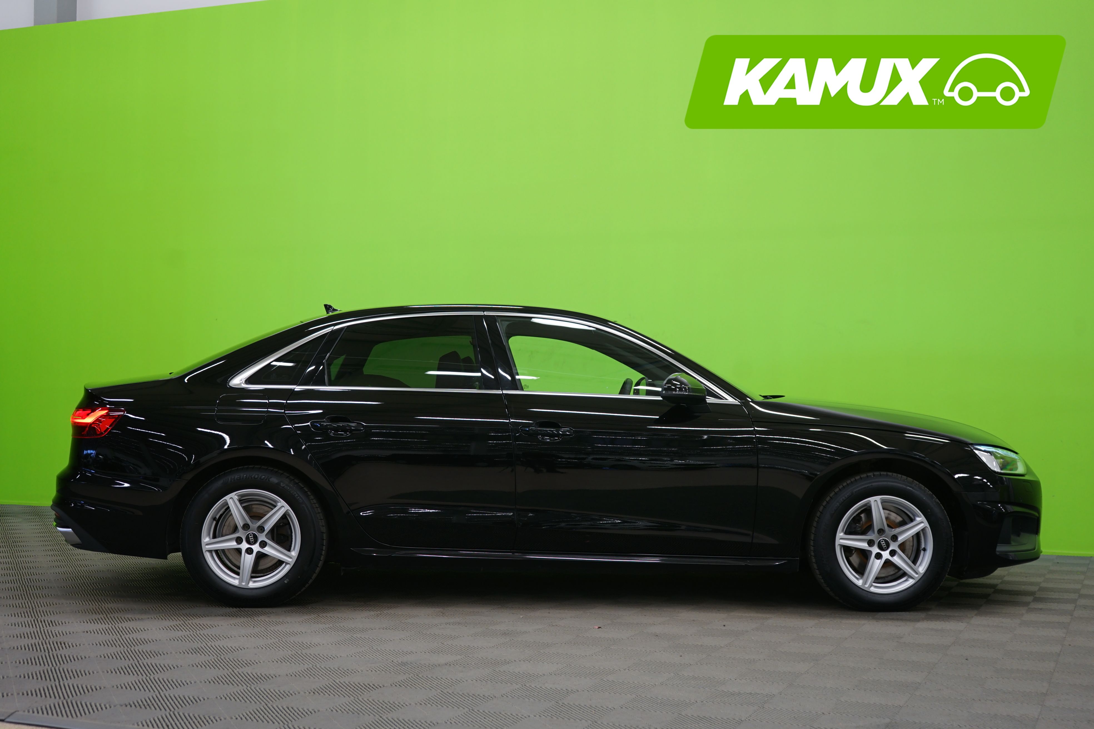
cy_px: 364
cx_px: 547
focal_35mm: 45
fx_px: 1367
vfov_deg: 29.9
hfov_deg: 43.6
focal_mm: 45
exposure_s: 1/10
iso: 400
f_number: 4.5
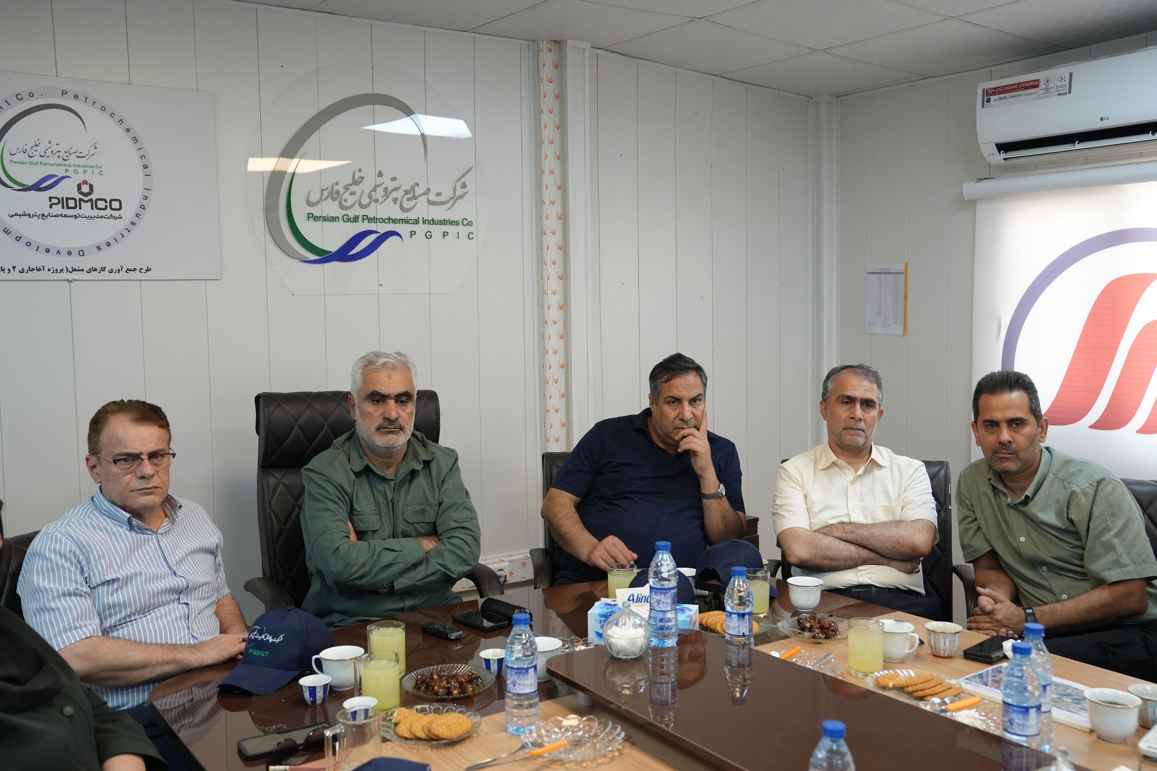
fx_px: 1125
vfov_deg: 37.8
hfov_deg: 54.4
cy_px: 386
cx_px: 578
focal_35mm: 35
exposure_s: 1/160
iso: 1600
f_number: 4
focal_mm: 35
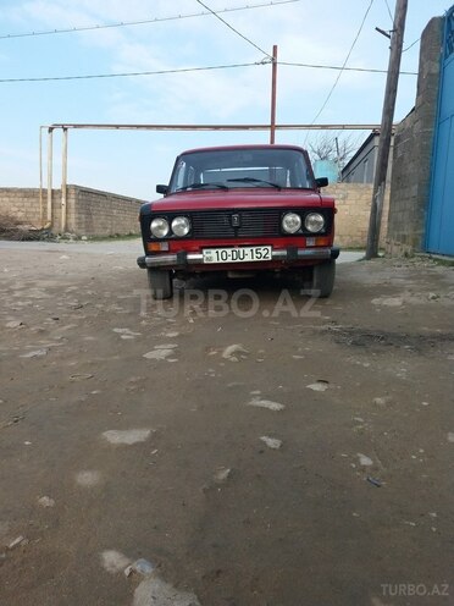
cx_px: 227
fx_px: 490
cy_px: 303
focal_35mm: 28
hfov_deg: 49.7
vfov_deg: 63.4
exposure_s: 1/564
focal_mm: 3.7
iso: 64
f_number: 1.9
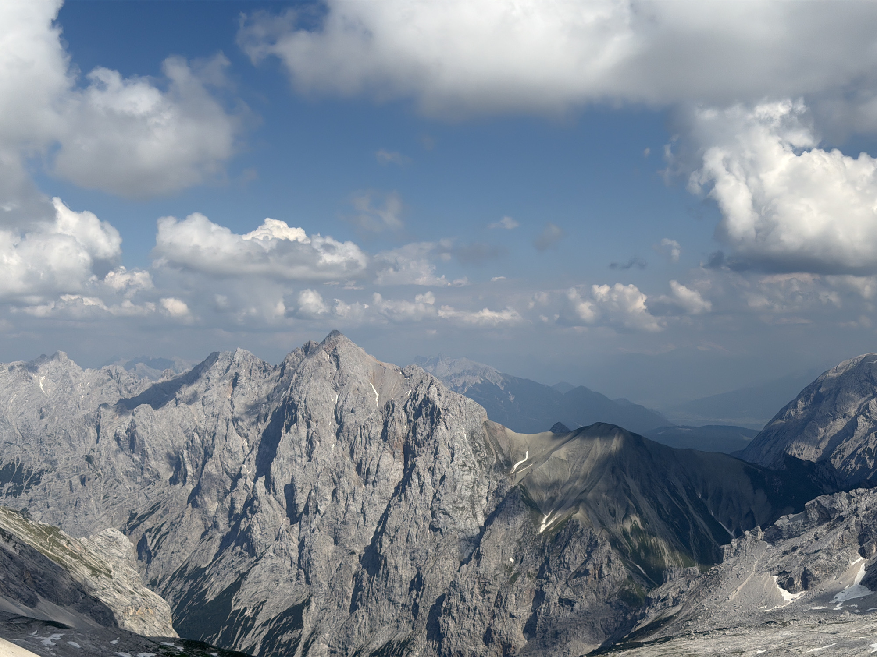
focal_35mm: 48
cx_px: 438
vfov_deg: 30.3
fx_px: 1216
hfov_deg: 39.7
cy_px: 328
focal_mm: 6.76
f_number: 1.78
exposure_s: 1/9901
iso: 80
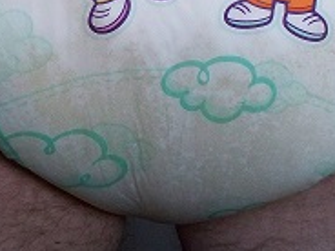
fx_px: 948
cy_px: 17
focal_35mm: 98
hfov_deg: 19.9
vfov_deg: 14.9
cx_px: 96
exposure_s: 1/60
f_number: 2.8
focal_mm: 7.54
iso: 250
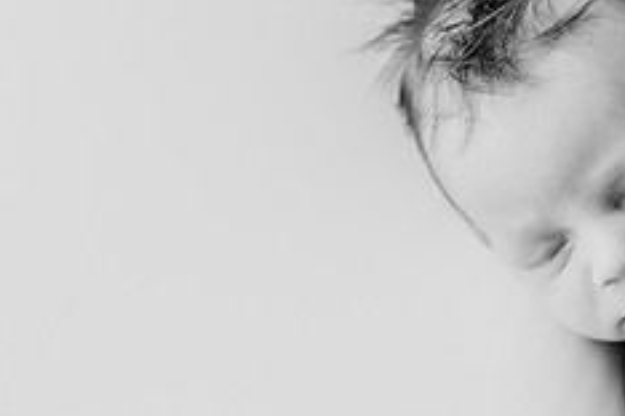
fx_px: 2153
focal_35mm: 124
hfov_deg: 16.4
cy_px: 279
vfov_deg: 11.0
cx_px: 470
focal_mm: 50
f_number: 2.8
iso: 100
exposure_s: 1/160
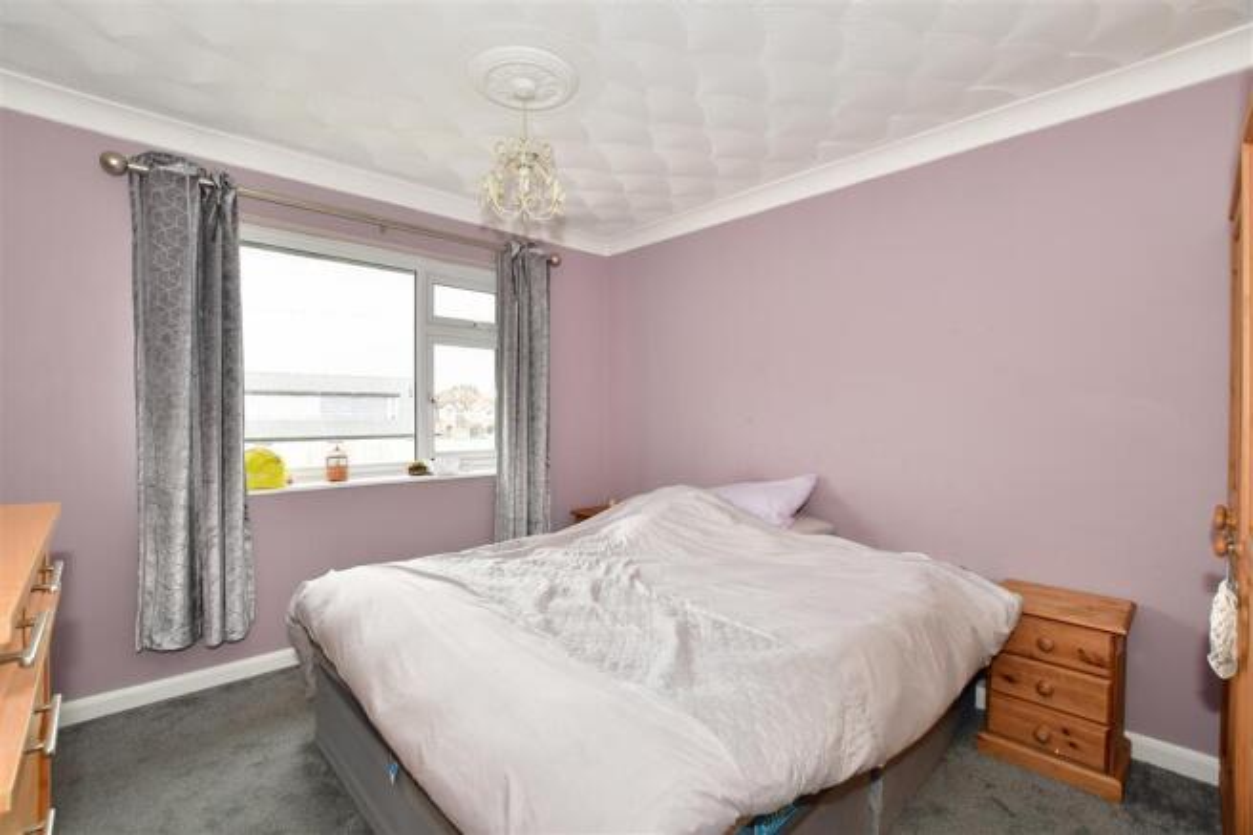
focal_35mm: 15
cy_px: 418
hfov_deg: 100.4
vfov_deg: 77.3
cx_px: 626
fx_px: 522
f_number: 5.6
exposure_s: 1/13
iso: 250
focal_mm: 10
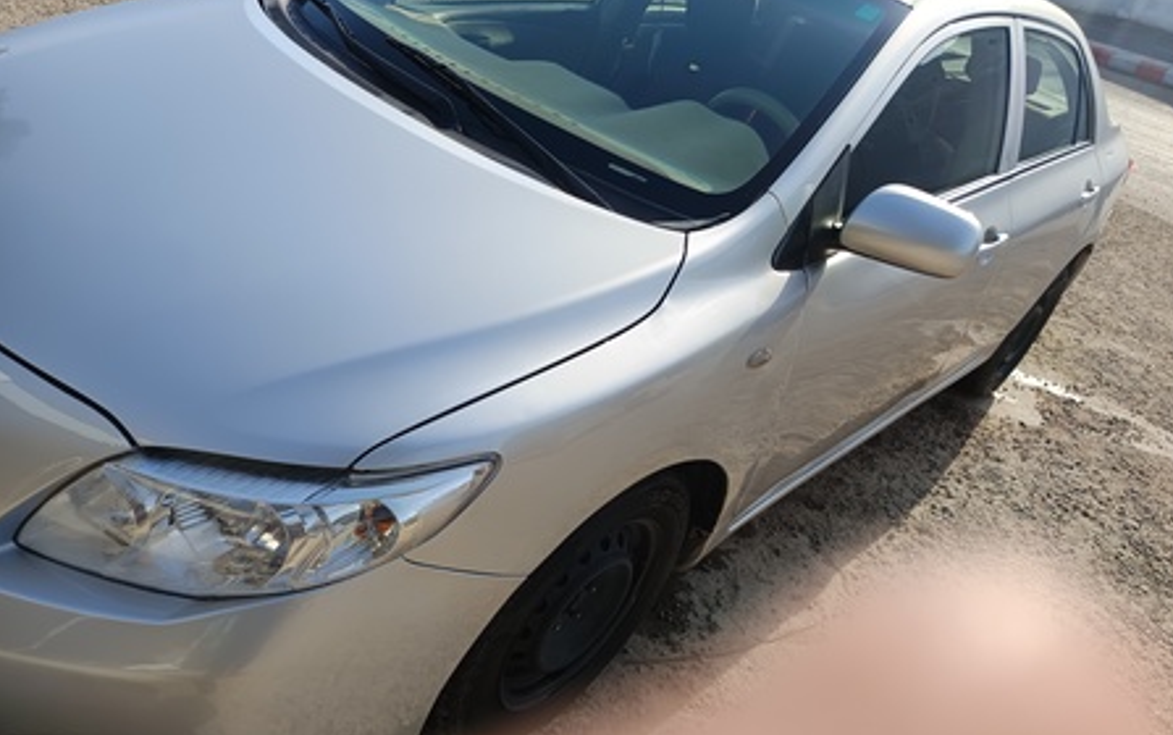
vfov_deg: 47.6
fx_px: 832
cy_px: 350
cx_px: 594
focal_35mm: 26
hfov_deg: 70.4
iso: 51
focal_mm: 5.31
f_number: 1.7
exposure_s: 1/391
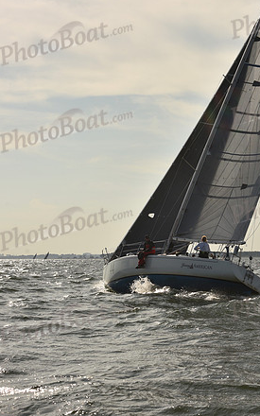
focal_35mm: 94
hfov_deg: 13.9
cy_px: 165
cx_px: 182
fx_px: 1066
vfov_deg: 22.1
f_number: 9
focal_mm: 70
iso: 250
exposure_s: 1/640
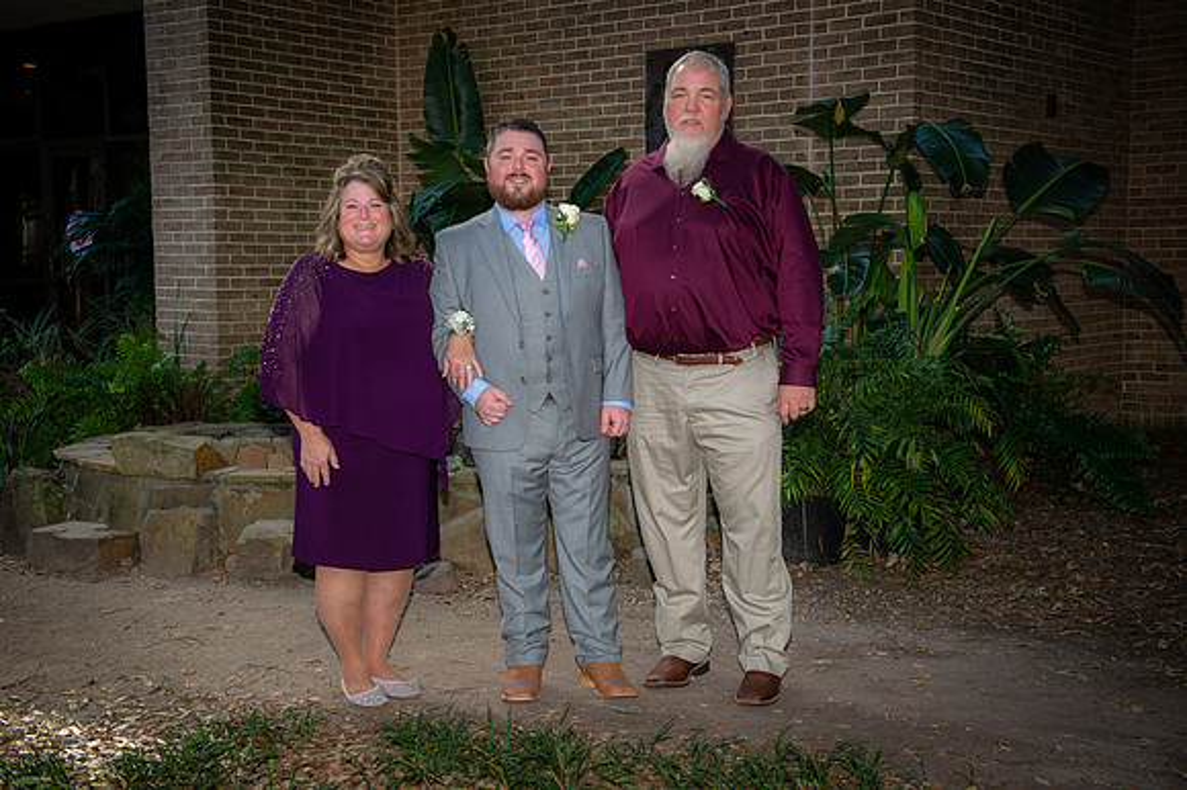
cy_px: 395
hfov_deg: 41.1
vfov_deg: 28.0
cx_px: 594
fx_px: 1582
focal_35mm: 48
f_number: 4.5
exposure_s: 1/60
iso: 64
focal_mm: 48
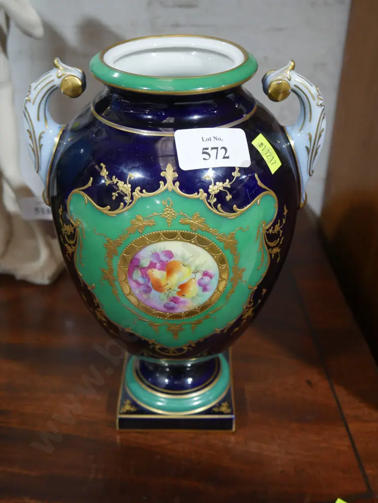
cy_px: 252
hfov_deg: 32.9
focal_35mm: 44
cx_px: 189
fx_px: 640
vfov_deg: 42.9
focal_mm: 22
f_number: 4.7
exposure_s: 1/60
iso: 1250
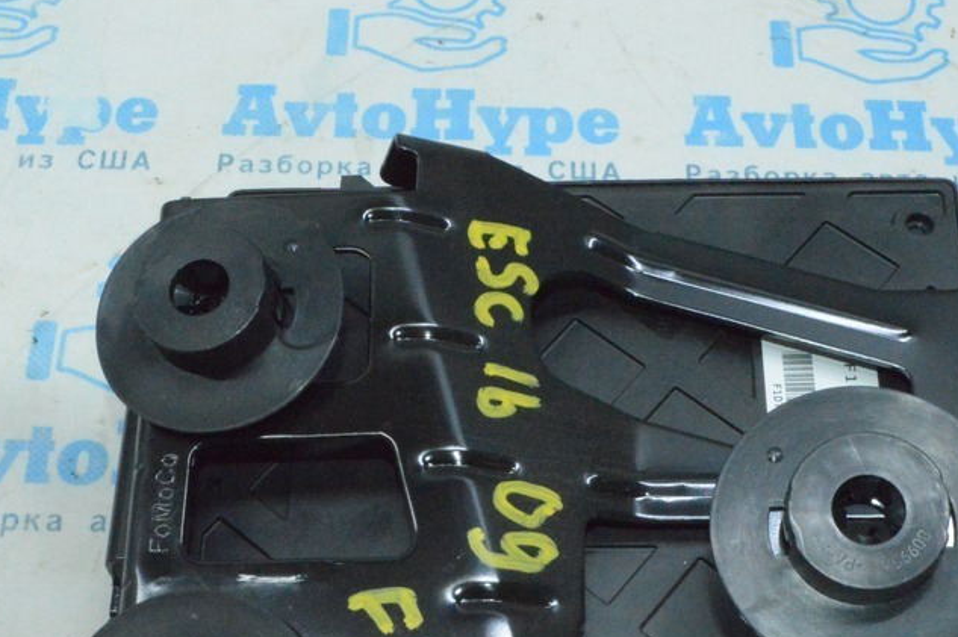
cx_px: 490
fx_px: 1484
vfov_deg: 24.0
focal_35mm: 56
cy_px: 470
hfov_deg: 35.8
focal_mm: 23
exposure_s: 1/80
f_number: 25
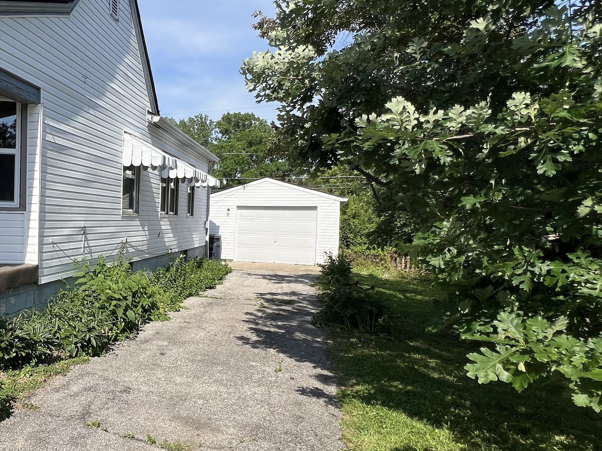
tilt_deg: -2.5
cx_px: 81
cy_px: 232
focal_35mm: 25
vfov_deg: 54.9
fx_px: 435
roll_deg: -1.1
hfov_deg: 60.7
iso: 32
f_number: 1.8
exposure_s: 1/1575
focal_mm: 1.57
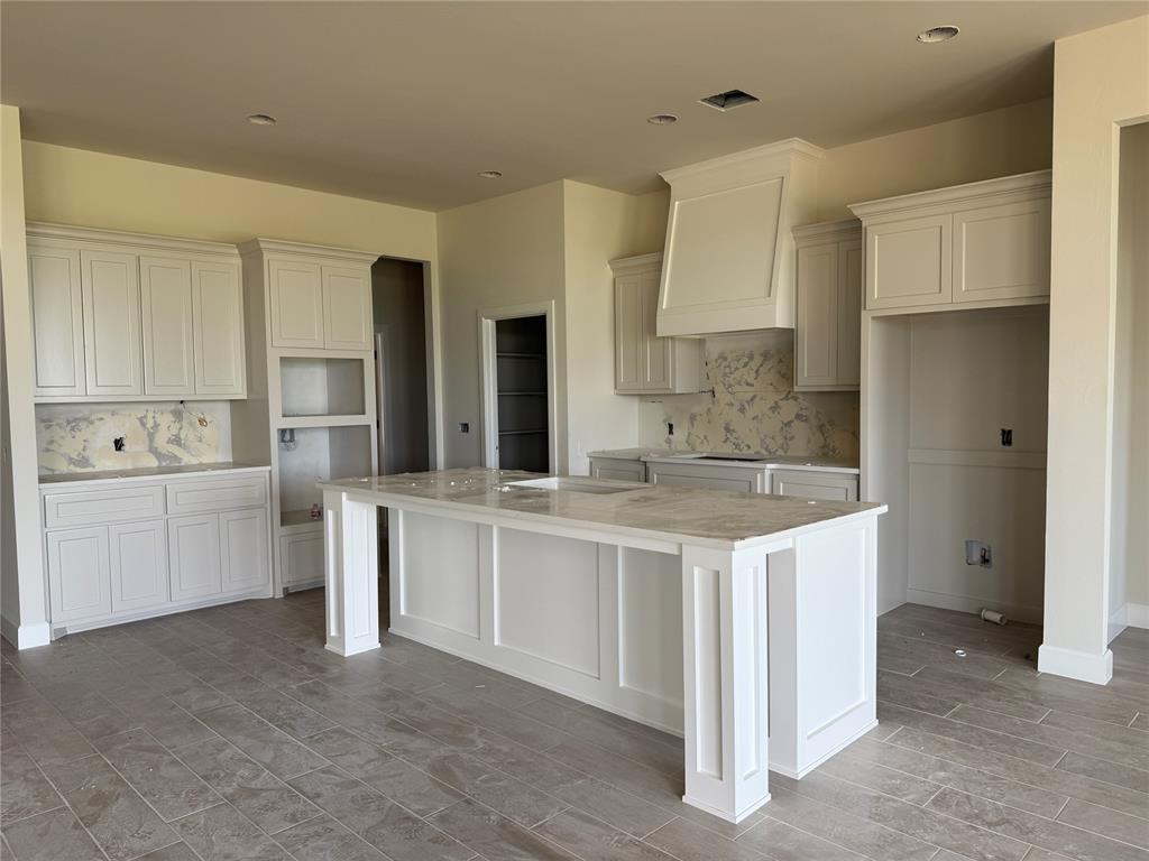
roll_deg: +0.5
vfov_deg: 56.8
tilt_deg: -2.7
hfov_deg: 71.6
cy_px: 430
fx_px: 797
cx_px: 574
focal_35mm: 24
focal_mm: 6.76
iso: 64
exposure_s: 1/121
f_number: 1.78
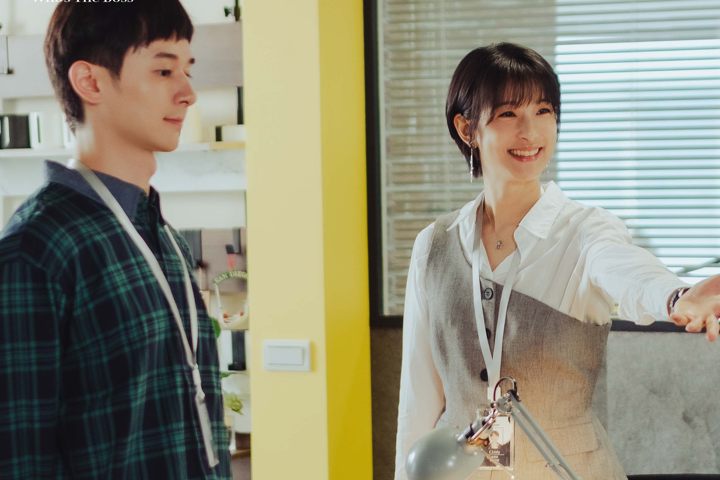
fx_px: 4060
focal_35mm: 203
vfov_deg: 6.8
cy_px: 284
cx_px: 501
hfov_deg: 10.1
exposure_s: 1/800
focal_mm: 85
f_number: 2.2
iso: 160
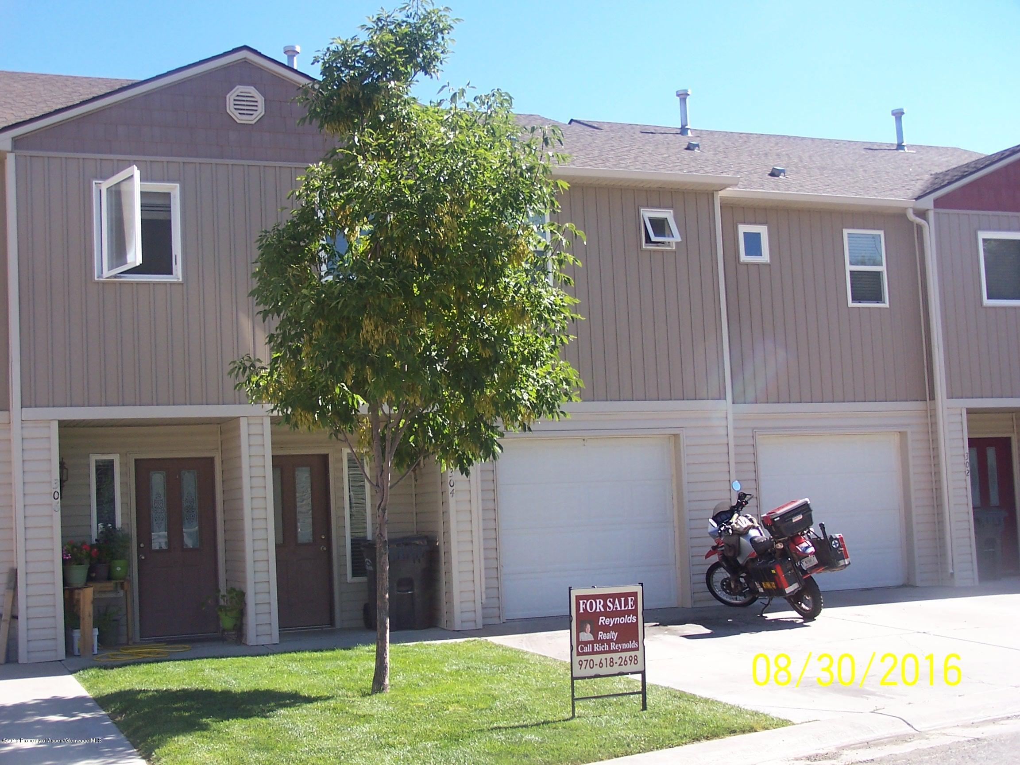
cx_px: 510
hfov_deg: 37.5
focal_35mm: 51
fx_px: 1503
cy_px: 382
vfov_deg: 28.6
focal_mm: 8.5
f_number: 3.2
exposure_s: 1/350
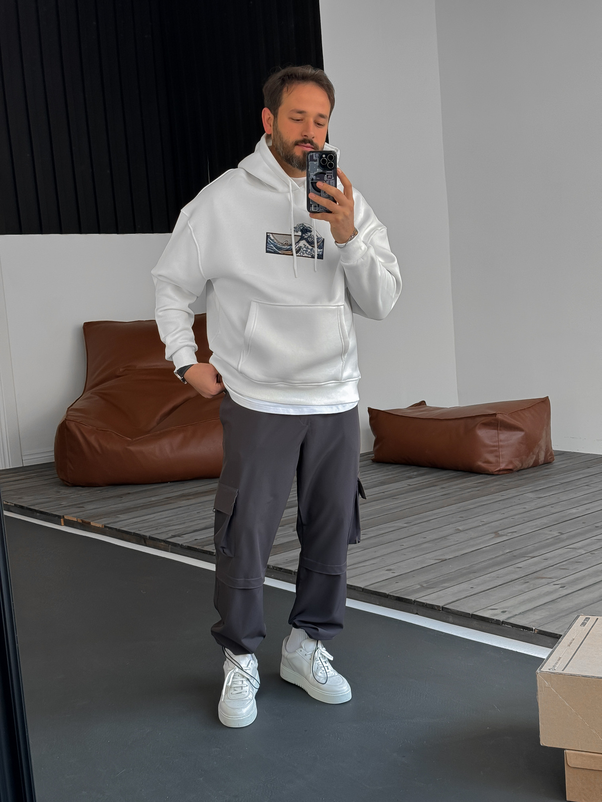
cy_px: 401
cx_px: 301
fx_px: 1113
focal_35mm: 48
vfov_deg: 39.7
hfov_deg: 30.3
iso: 80
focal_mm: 6.86
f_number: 1.8
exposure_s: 1/120
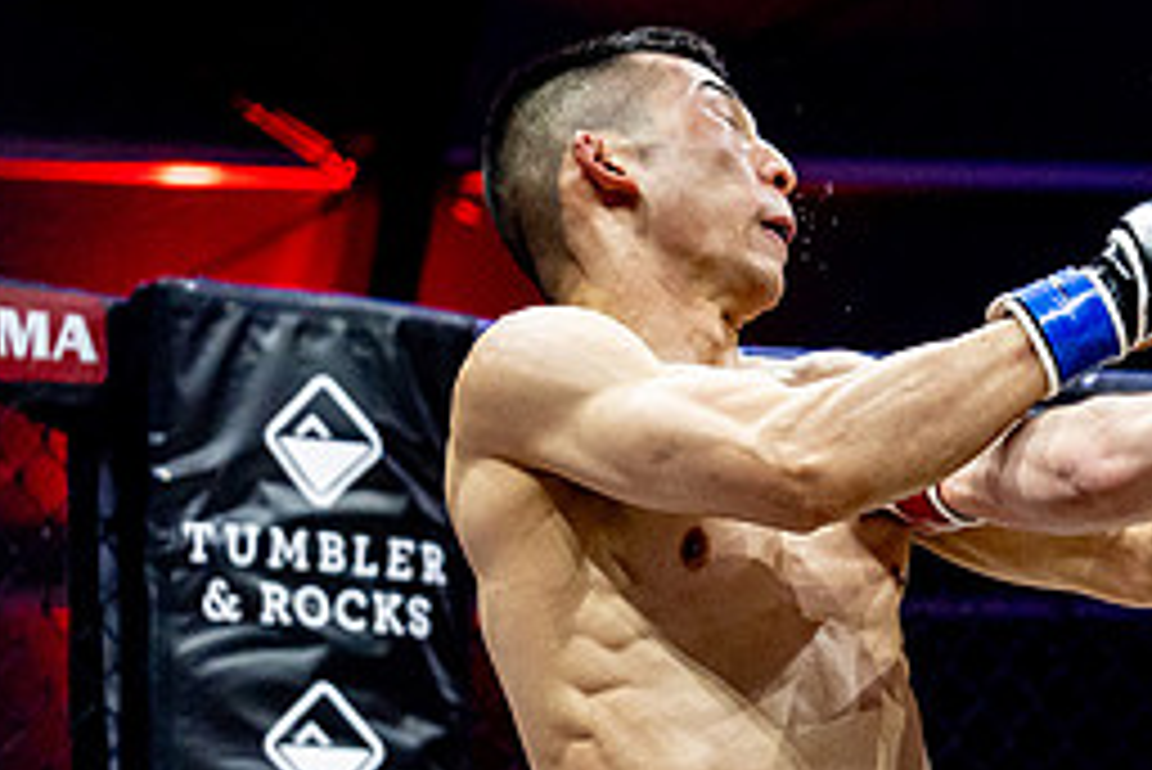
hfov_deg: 8.8
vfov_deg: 6.0
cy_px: 608
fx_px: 7396
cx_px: 1538
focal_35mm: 231
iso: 3200
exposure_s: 1/1250
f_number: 2.8
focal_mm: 70
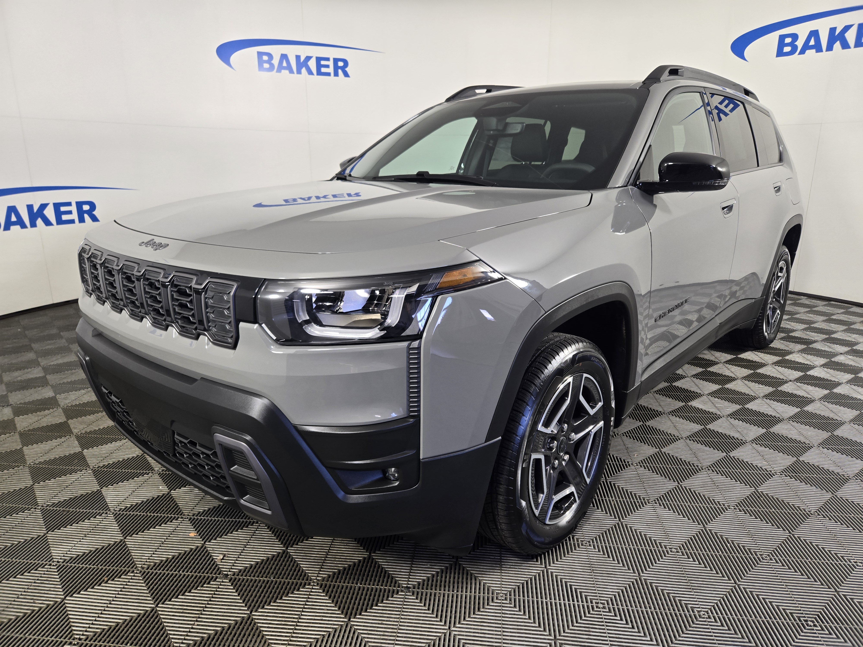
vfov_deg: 58.9
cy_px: 324
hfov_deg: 73.9
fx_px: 573
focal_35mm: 23
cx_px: 432
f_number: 1.8
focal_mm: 5.4
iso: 100
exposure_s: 1/120
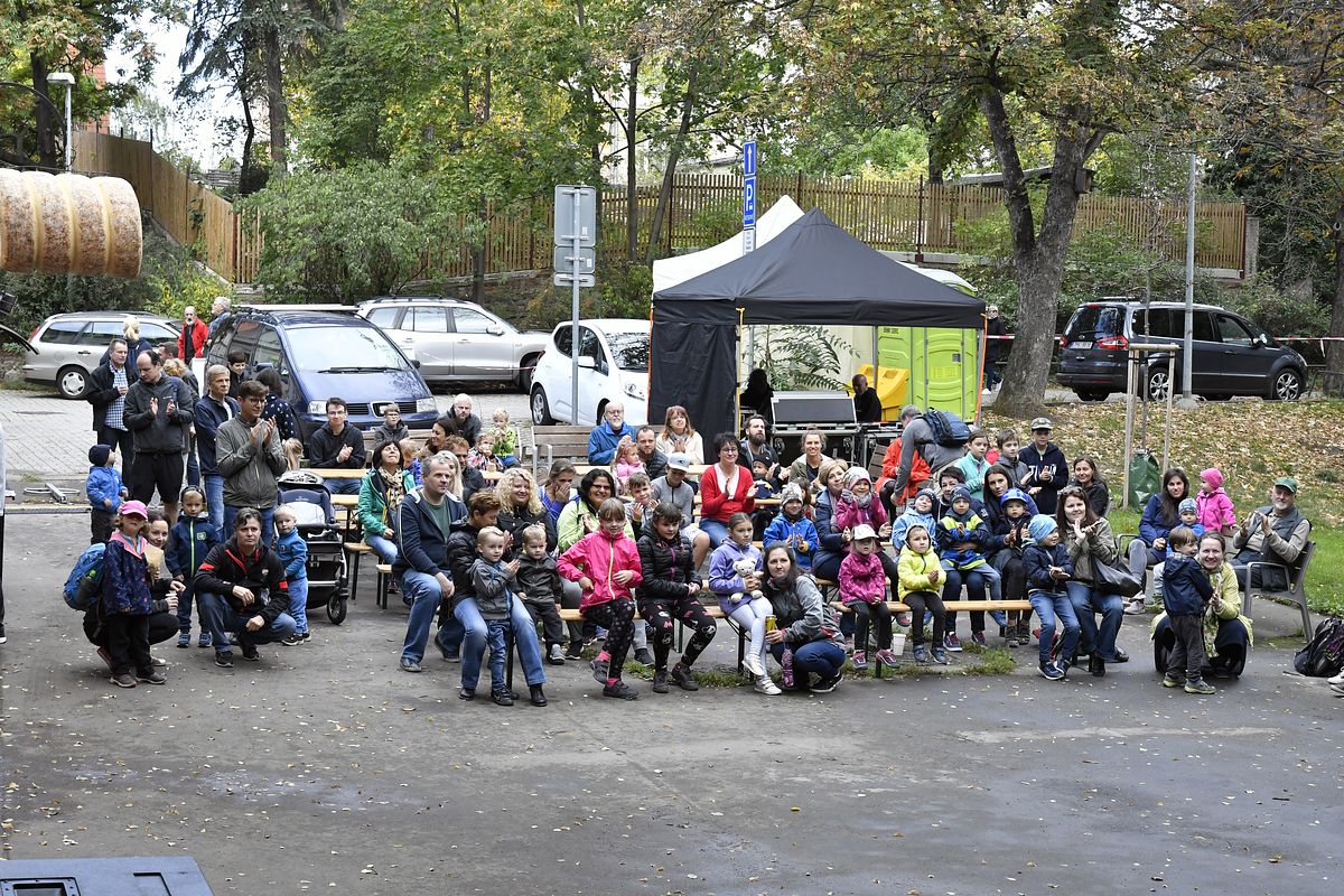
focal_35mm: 57
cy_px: 448
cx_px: 672
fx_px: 2128
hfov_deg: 35.1
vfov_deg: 23.8
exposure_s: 1/640
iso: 1600
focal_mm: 38
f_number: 6.3
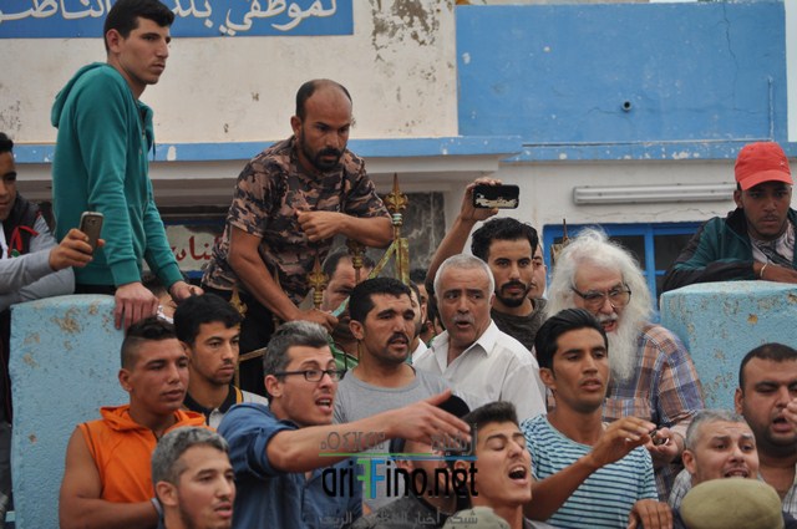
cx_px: 398
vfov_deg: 13.8
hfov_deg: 20.6
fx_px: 2189
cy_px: 264
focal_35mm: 99
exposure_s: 1/250
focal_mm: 66
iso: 400
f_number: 4.2
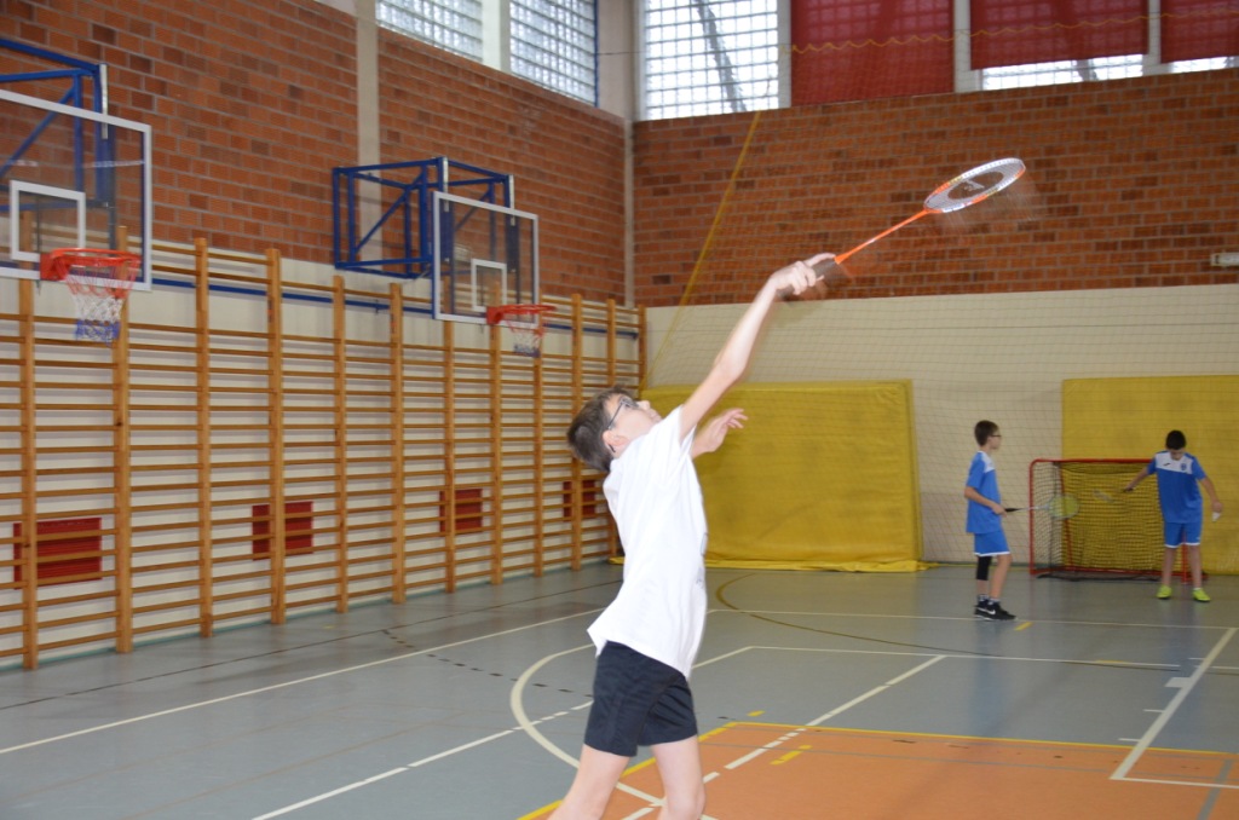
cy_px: 410
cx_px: 620
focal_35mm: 51
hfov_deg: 39.0
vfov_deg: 26.4
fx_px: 1751
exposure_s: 1/60
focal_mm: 34
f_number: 4.2
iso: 1400
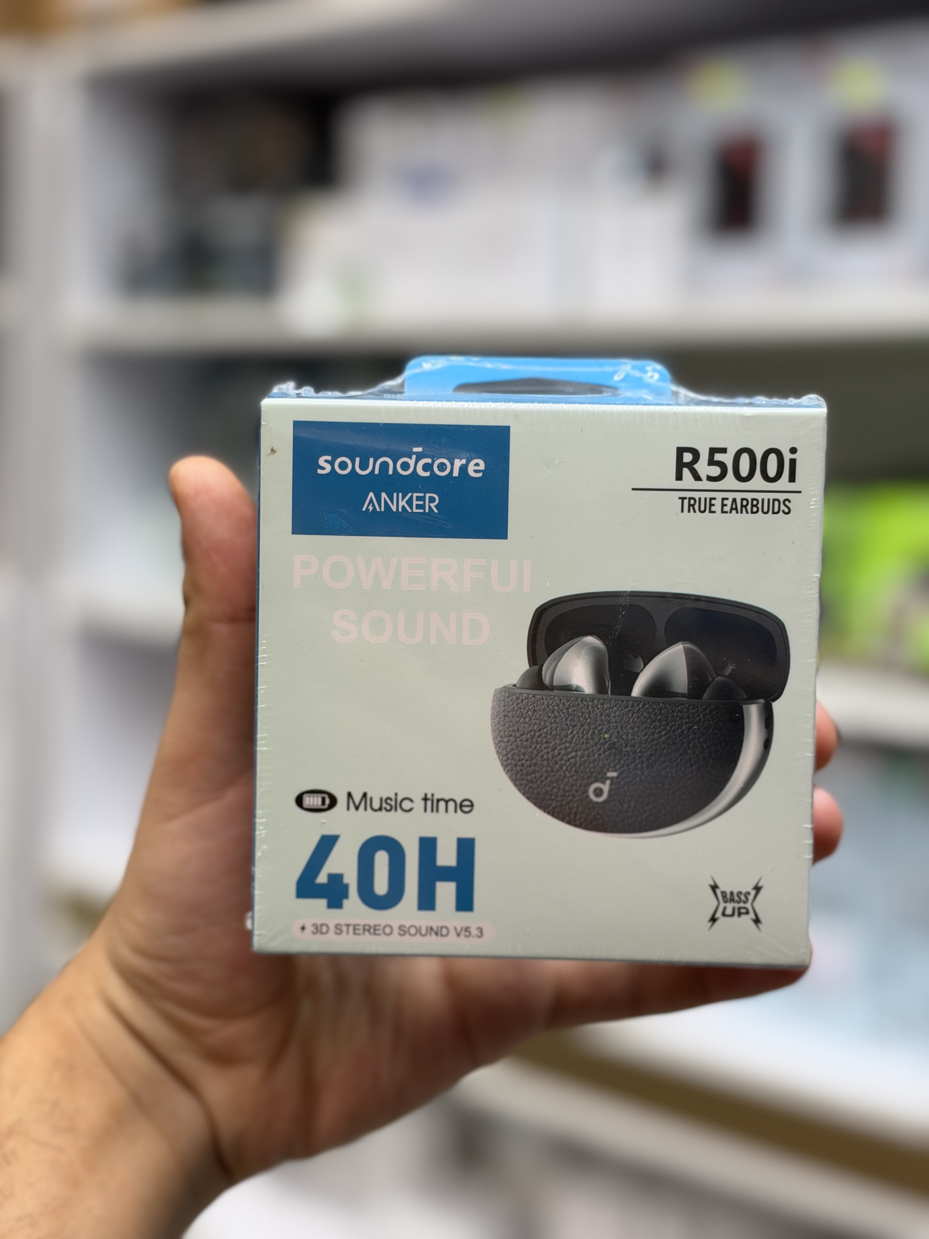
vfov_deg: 39.7
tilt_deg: -4.6
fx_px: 1718
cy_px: 620
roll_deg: -1.8
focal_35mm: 48
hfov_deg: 30.3
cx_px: 464
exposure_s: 1/121
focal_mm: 6.93
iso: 50
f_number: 1.8
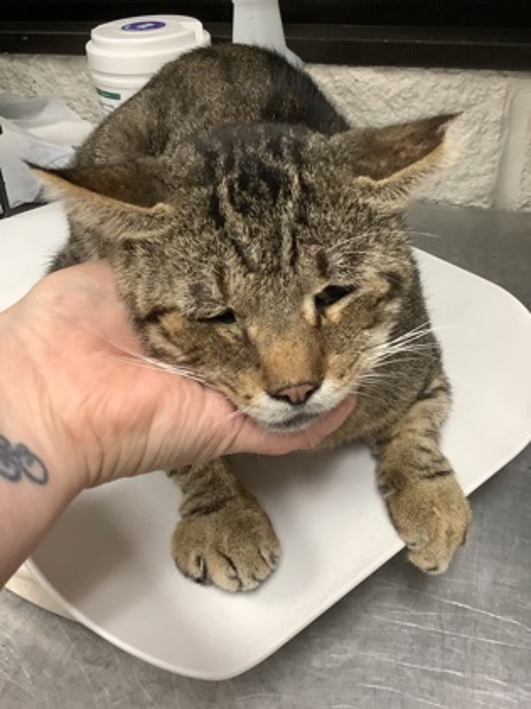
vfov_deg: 58.4
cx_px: 266
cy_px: 354
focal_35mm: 31
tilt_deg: -38.3
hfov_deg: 45.4
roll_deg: +5.6
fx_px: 634
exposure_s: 1/60
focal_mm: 3.3
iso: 250
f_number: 2.4
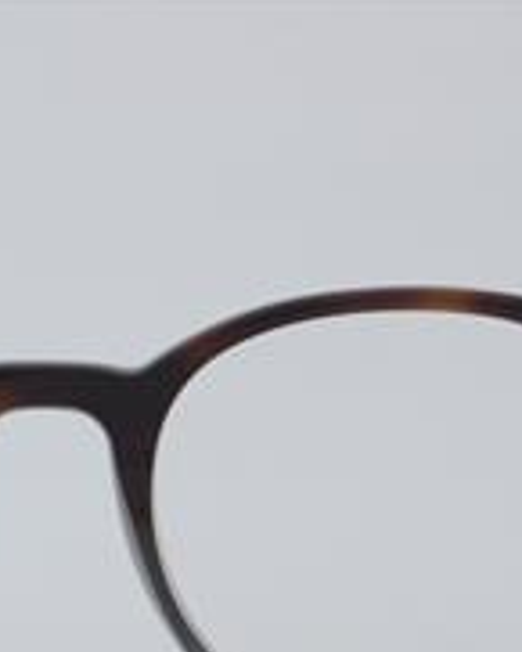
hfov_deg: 9.0
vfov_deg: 11.3
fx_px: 3300
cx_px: 43
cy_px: 468
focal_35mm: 171
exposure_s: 1/4
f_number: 32
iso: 100
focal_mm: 55
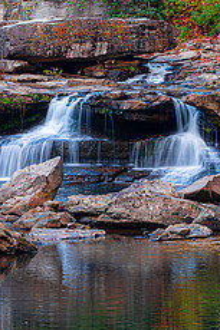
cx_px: 49
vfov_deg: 9.1
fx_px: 2084
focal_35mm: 227
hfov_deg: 6.0
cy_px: 135
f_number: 13
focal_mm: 116
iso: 64
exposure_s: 1/3
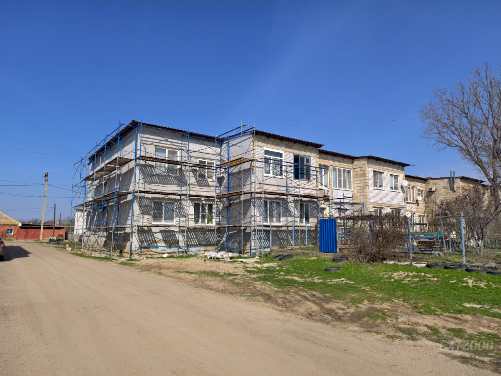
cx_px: 250
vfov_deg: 58.9
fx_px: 333
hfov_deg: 73.9
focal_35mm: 23
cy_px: 188
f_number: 1.57
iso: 72
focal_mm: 6.54
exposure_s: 1/2183
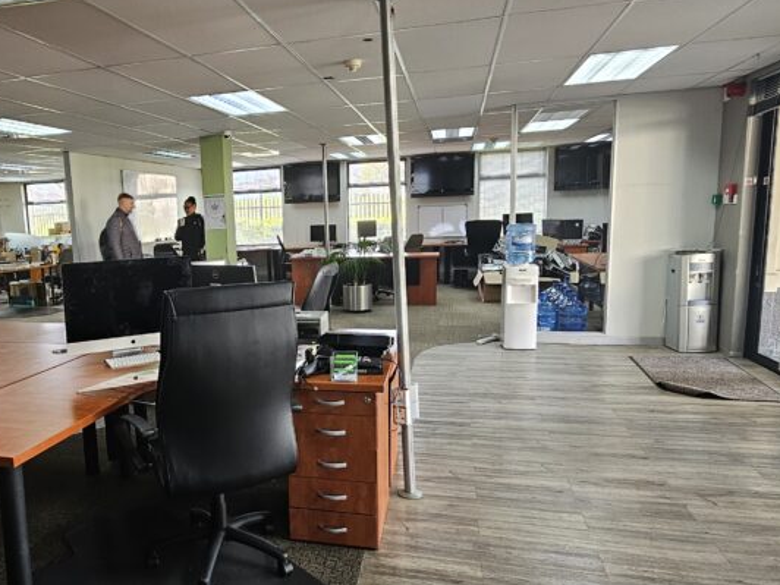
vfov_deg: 54.8
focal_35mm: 25
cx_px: 260
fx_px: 563
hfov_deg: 67.5
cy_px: 311
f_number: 2.2
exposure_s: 1/50
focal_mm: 2.2
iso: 125
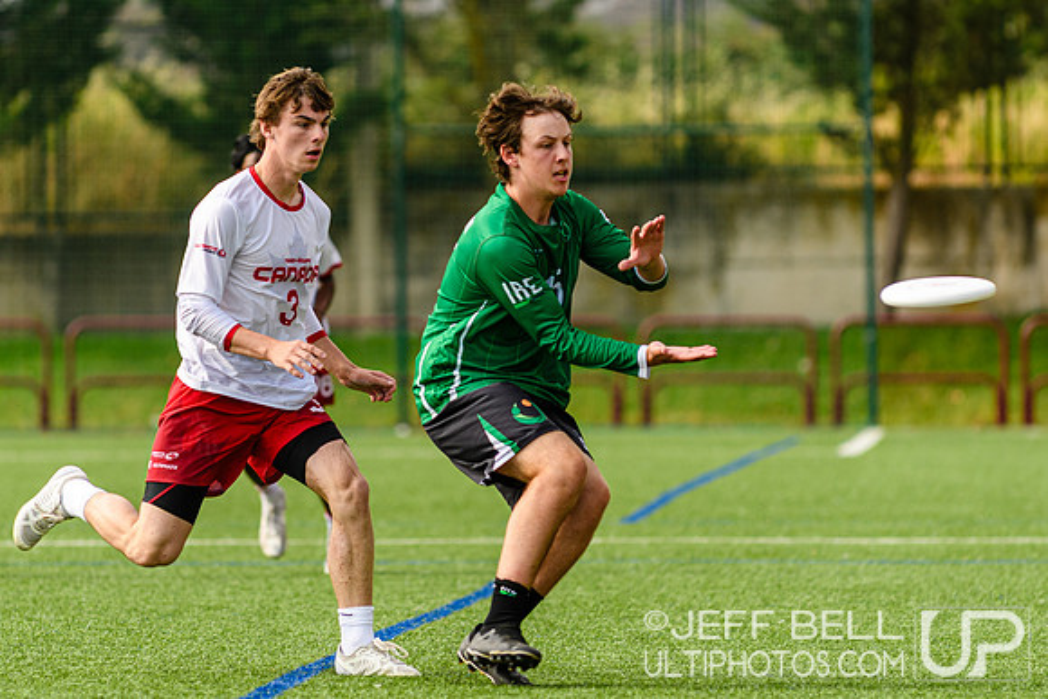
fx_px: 11908
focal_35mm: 409
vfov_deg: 3.4
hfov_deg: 5.0
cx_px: 454
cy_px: 263
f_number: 3.2
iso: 200
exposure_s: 1/1250
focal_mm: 200
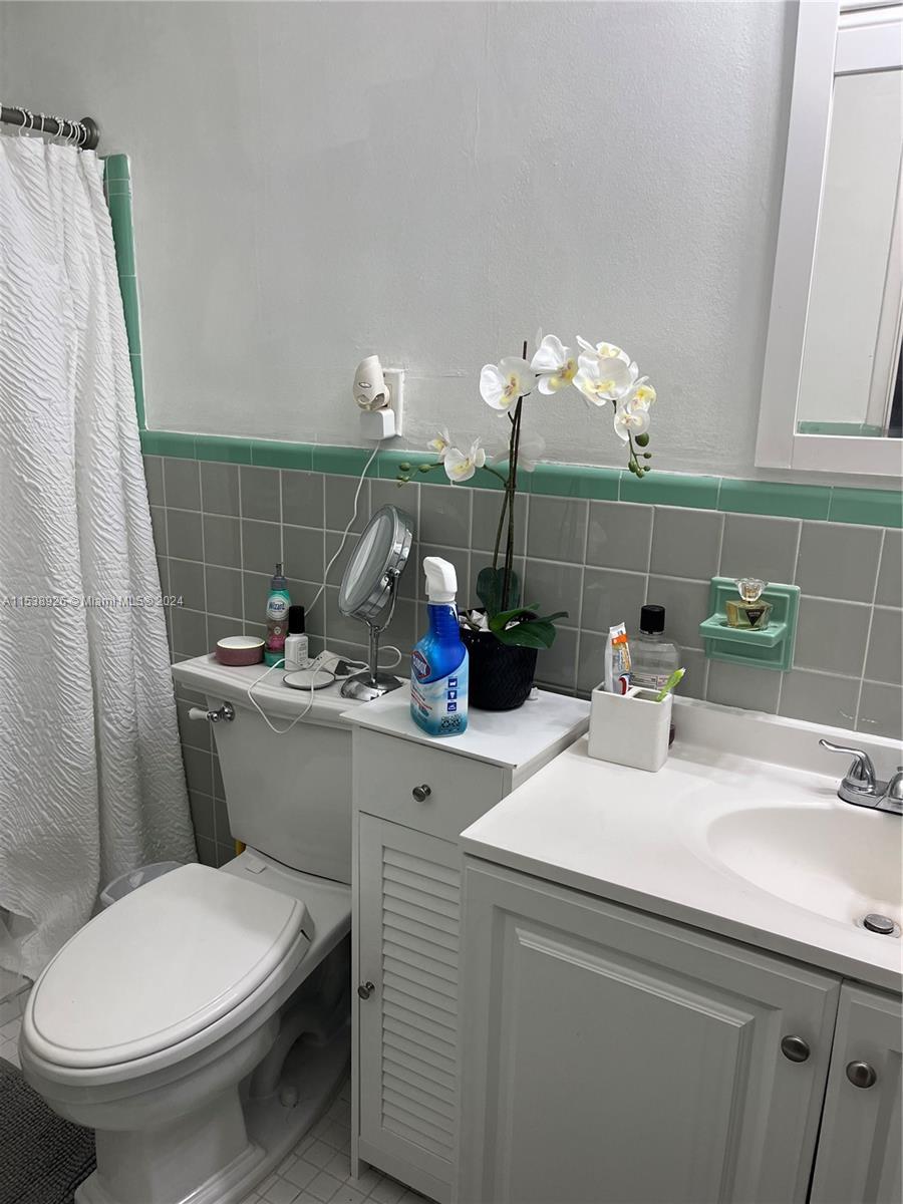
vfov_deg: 67.3
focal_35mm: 26
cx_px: 452
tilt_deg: -15.0
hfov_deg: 53.1
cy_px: 602
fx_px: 904
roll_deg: -2.8
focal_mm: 5.1
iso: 50
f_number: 1.6
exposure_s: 1/120
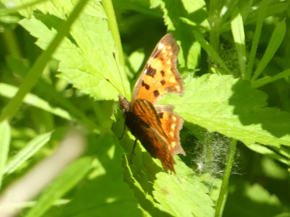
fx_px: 5211
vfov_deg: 2.4
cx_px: 145
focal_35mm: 622
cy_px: 108
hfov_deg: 3.2
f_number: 5.6
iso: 160
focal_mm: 111.5
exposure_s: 1/100
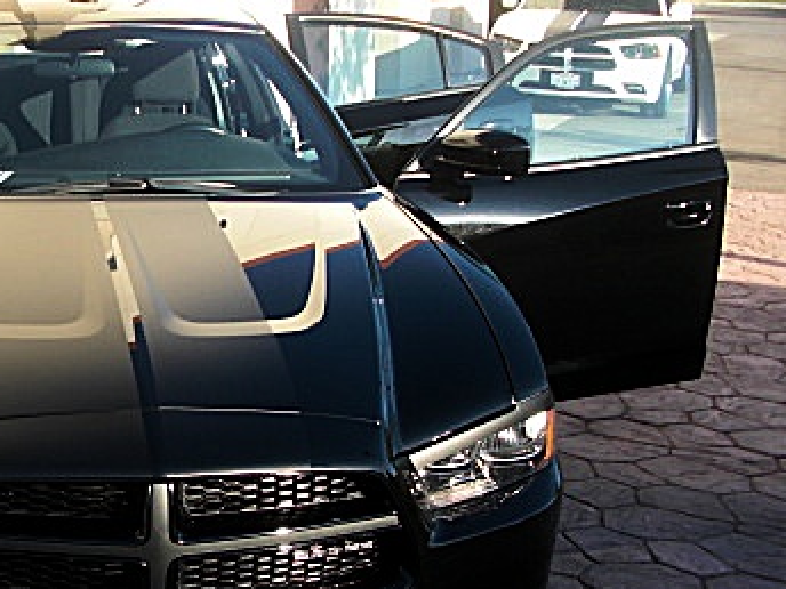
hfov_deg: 27.9
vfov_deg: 21.9
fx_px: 1521
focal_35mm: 67
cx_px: 73
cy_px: 290
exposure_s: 1/250
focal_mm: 6.3
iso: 50
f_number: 2.8
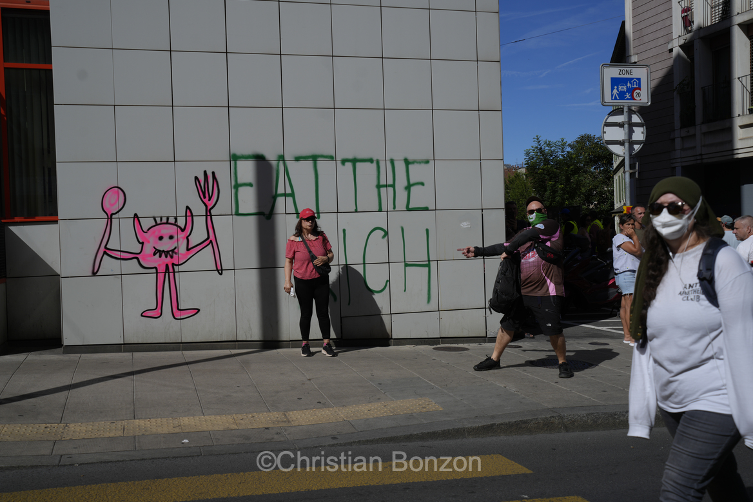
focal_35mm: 38
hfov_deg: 50.3
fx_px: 801
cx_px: 369
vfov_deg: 34.8
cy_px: 246
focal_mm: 37.3
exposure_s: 1/1600
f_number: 5.6
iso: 100
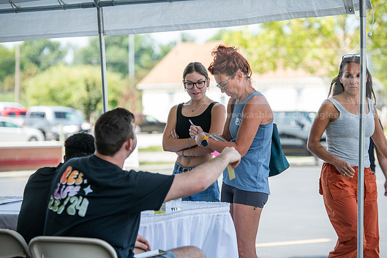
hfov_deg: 15.2
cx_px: 194
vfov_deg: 10.2
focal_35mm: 135
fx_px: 1452
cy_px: 129
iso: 125
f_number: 4
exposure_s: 1/320
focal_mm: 135
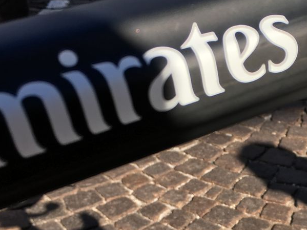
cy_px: 200
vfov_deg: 23.1
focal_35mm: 62
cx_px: 269
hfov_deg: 30.0
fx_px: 550
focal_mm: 4.15
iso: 25
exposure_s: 1/1202
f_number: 2.2
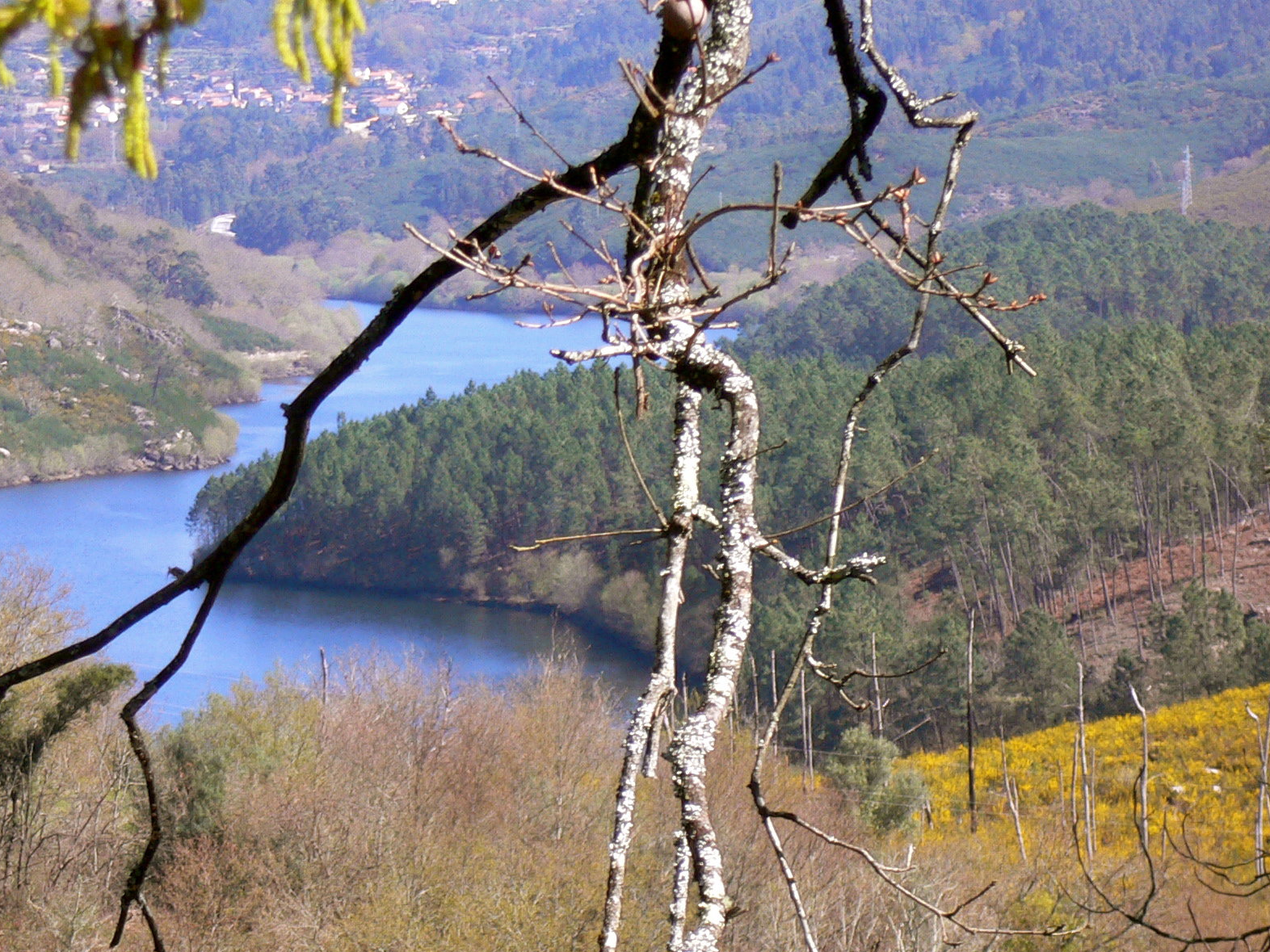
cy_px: 549
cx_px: 394
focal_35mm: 171
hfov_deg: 11.5
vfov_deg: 8.7
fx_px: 6274
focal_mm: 17.4
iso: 80
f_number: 5
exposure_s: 1/160
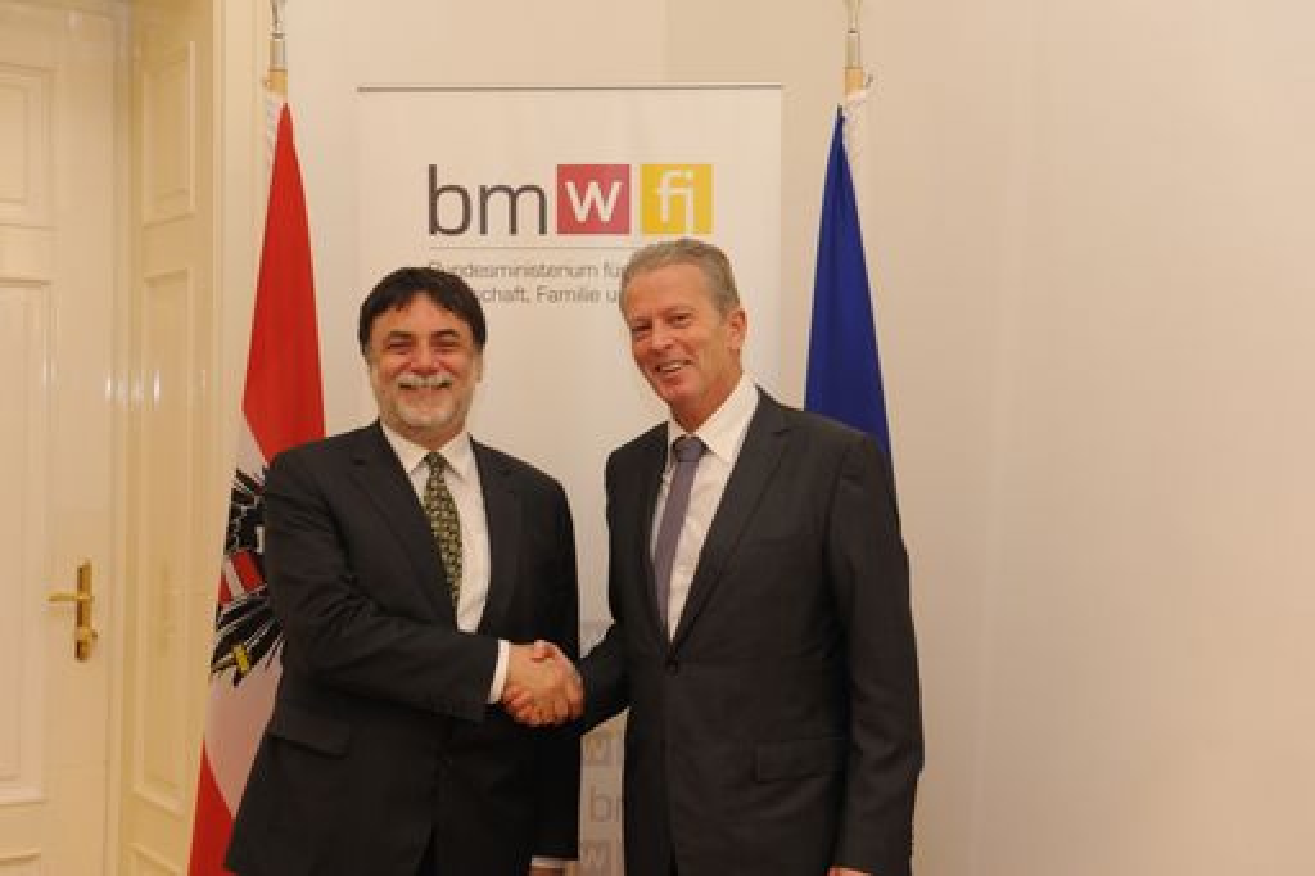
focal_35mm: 48
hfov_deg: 41.1
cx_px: 658
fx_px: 1753
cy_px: 438
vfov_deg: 28.1
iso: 1600
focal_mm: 48
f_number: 4.5
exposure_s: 1/125
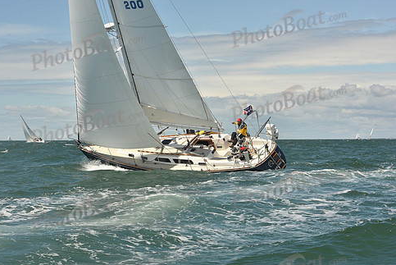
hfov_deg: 21.2
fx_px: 1057
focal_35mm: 96
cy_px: 156
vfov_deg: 14.3
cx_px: 189
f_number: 11
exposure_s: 1/800
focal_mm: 80
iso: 320
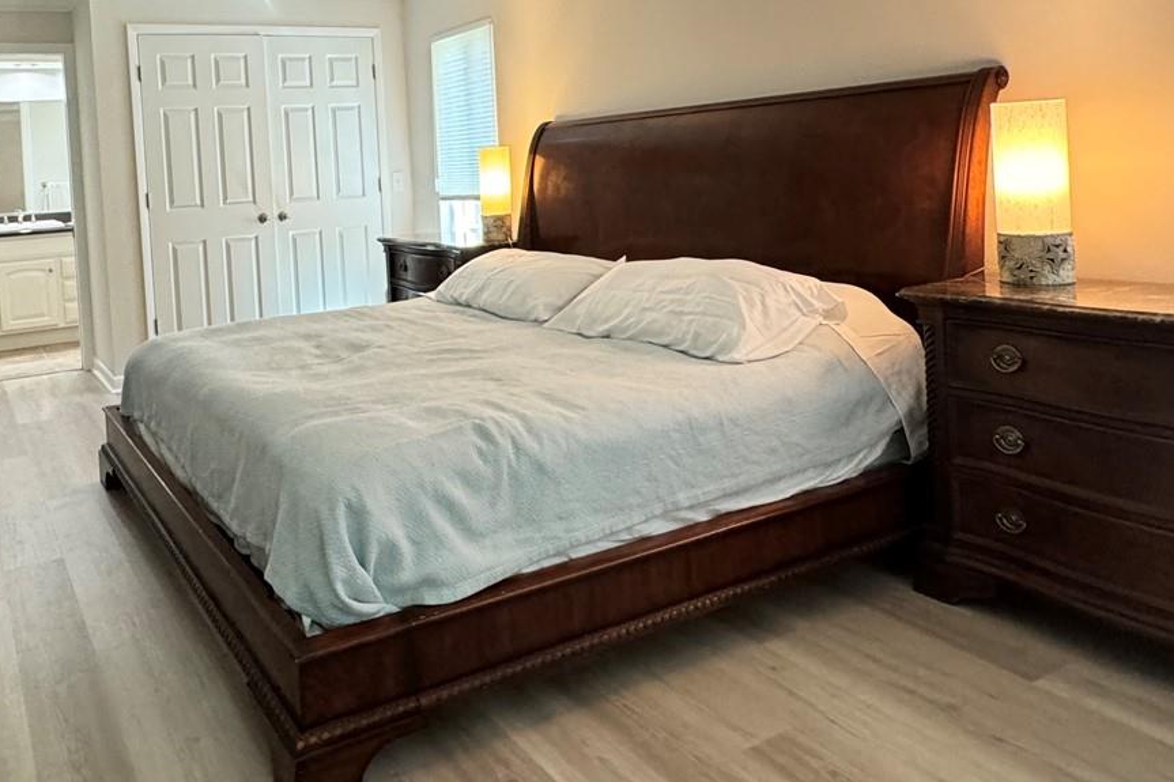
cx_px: 339
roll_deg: +3.6
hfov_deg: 64.5
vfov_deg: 46.4
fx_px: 880
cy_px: 205
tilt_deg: -1.2
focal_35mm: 27
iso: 400
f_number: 2.2
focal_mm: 2.22
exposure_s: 1/60
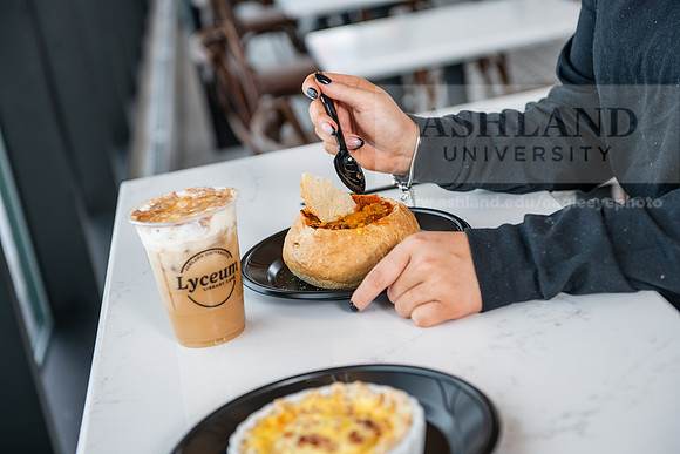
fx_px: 1247
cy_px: 227
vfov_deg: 20.6
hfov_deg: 30.5
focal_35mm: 66
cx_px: 340
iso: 400
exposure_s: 1/200
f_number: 4
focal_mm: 66
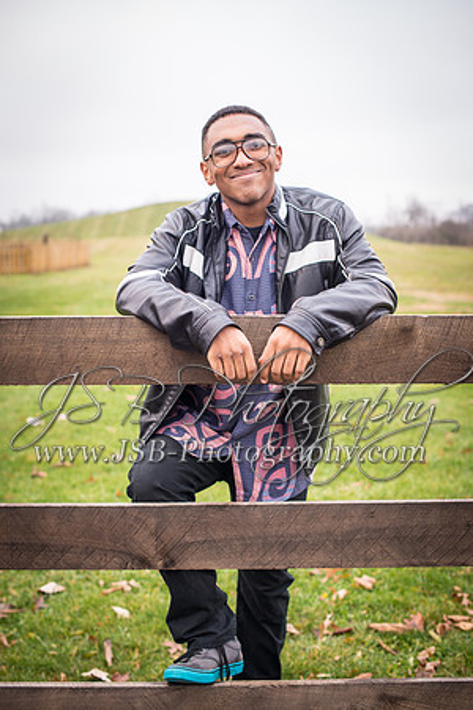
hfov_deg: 27.0
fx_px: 985
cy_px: 355
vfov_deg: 39.6
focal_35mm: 50
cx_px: 236
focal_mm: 50
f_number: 2.8
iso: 200
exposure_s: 1/40
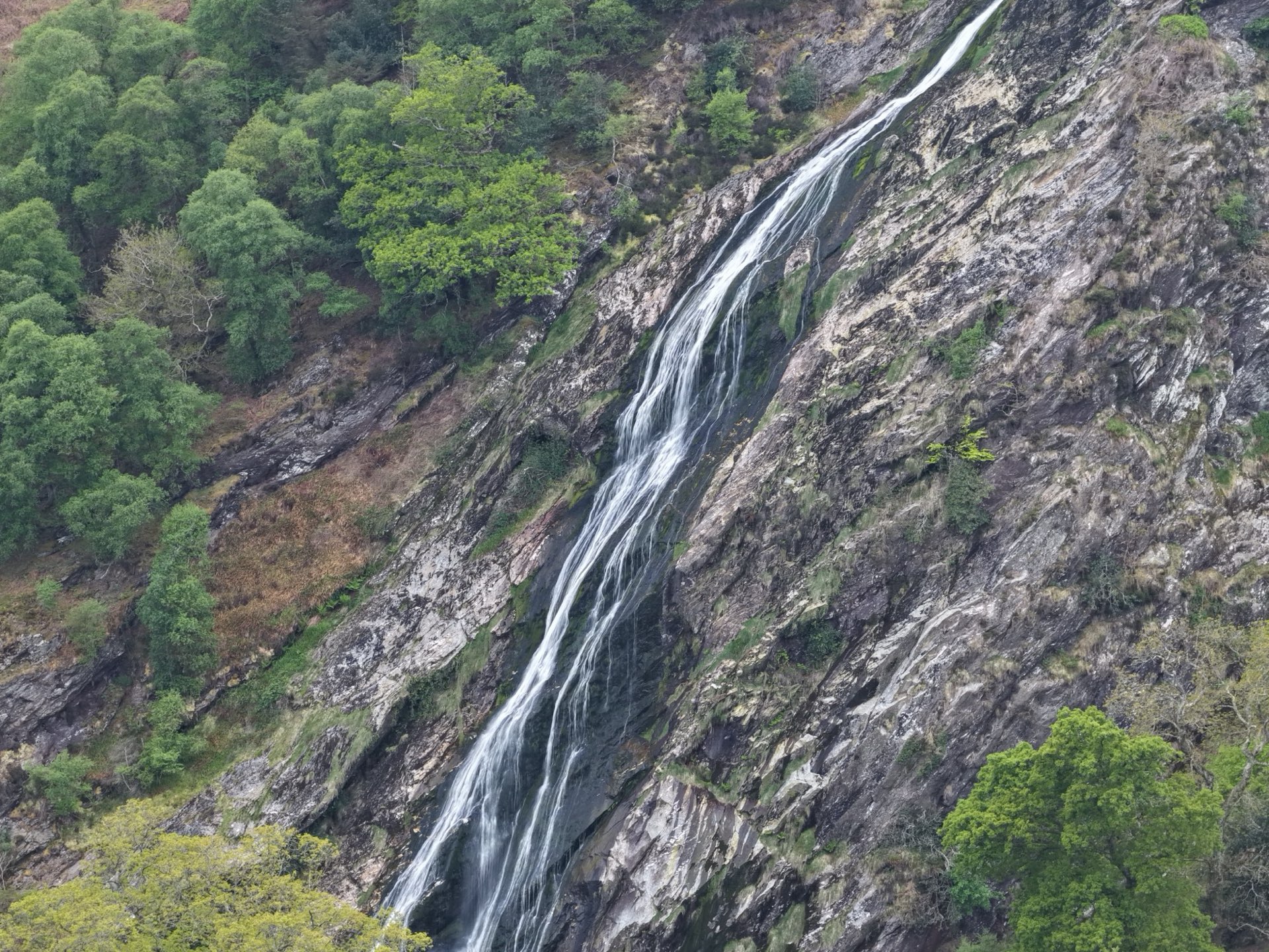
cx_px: 634
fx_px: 6159
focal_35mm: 168
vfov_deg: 8.8
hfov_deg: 11.8
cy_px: 476
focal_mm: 40
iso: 125
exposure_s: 1/15
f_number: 2.8
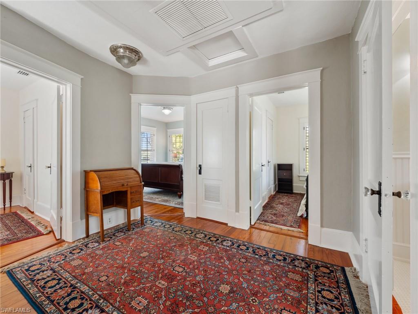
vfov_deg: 85.7
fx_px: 169
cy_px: 157
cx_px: 209
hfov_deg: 102.1
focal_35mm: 14
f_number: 7.1
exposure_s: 1/3
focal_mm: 7
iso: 200
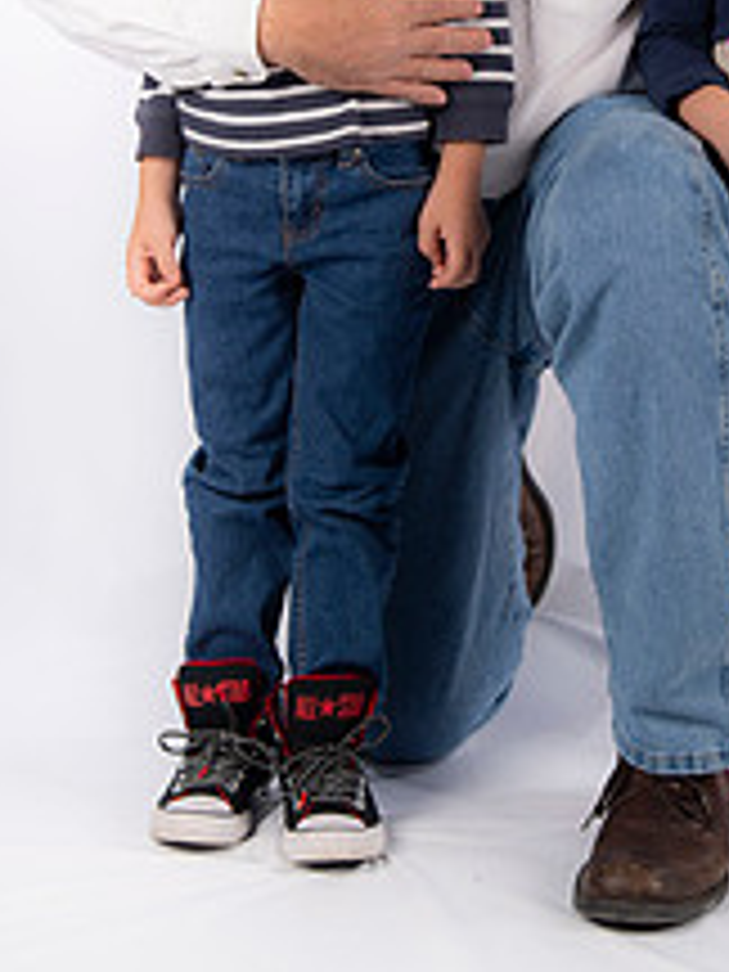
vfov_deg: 17.6
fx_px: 3089
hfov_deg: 13.4
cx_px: 601
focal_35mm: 110
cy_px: 58
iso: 100
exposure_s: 1/200
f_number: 5.6
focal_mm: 55
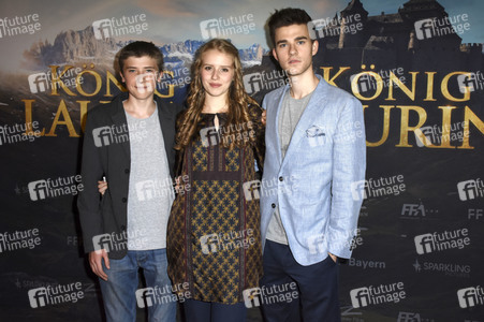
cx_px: 242
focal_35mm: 36
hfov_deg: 53.2
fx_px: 484
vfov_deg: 36.8
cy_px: 161
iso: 800
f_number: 5.6
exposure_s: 1/125
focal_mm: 24
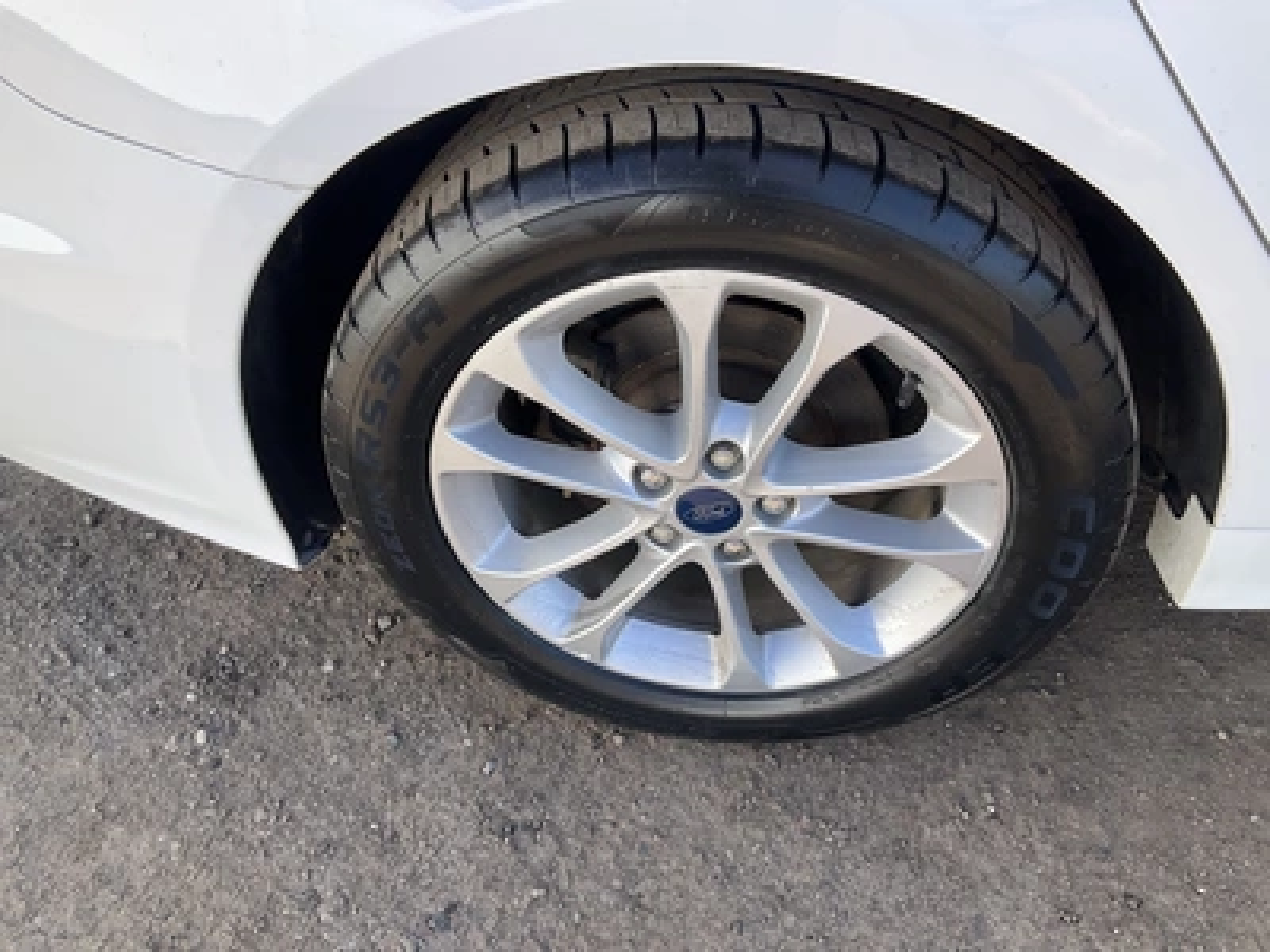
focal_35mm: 29
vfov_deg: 48.2
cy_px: 476
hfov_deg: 61.7
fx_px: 1064
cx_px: 635
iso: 25
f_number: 1.8
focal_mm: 3
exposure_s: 1/419
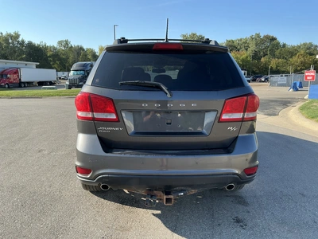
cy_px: 120
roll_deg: +0.5
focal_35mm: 28
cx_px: 159
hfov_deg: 63.4
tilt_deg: -4.0
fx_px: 257
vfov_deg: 49.7
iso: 25
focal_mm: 3
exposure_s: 1/613
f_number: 1.8
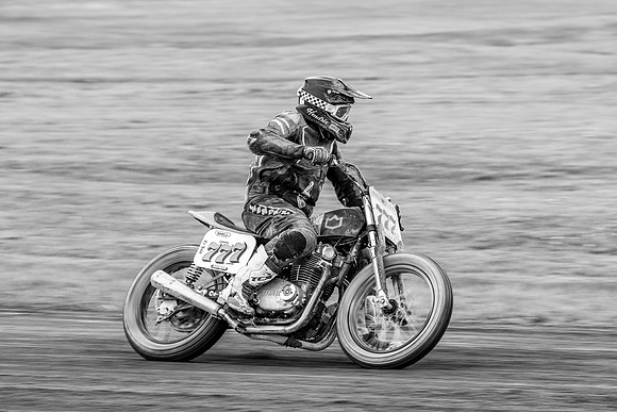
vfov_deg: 4.8
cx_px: 358
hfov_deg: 7.3
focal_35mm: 284
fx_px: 4863
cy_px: 255
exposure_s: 1/200
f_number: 8
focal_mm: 200
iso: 200
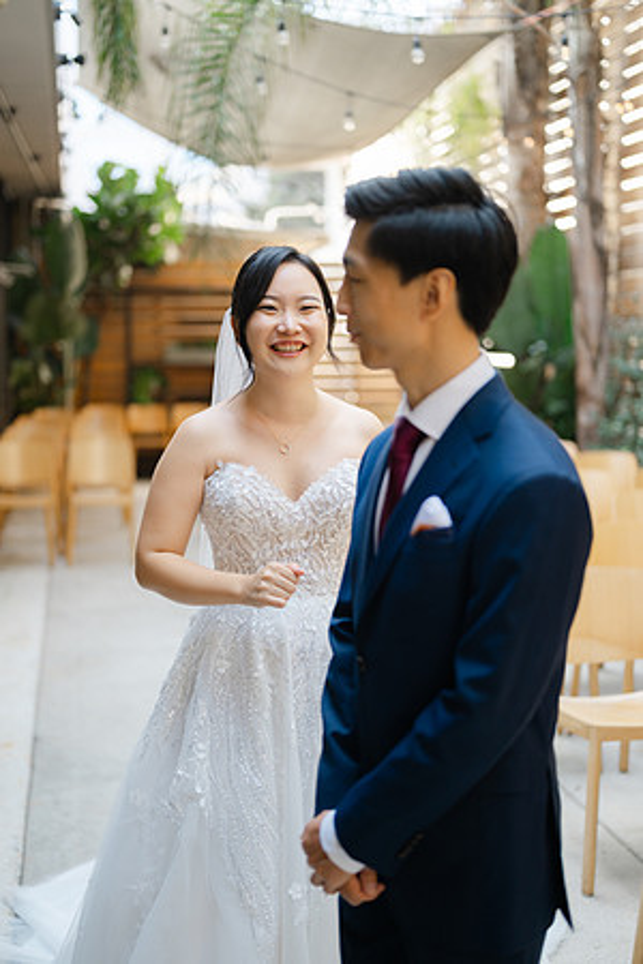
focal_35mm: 50
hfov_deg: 27.0
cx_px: 322
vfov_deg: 39.6
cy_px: 482
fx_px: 1339
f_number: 1.8
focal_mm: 50
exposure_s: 1/200
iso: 125
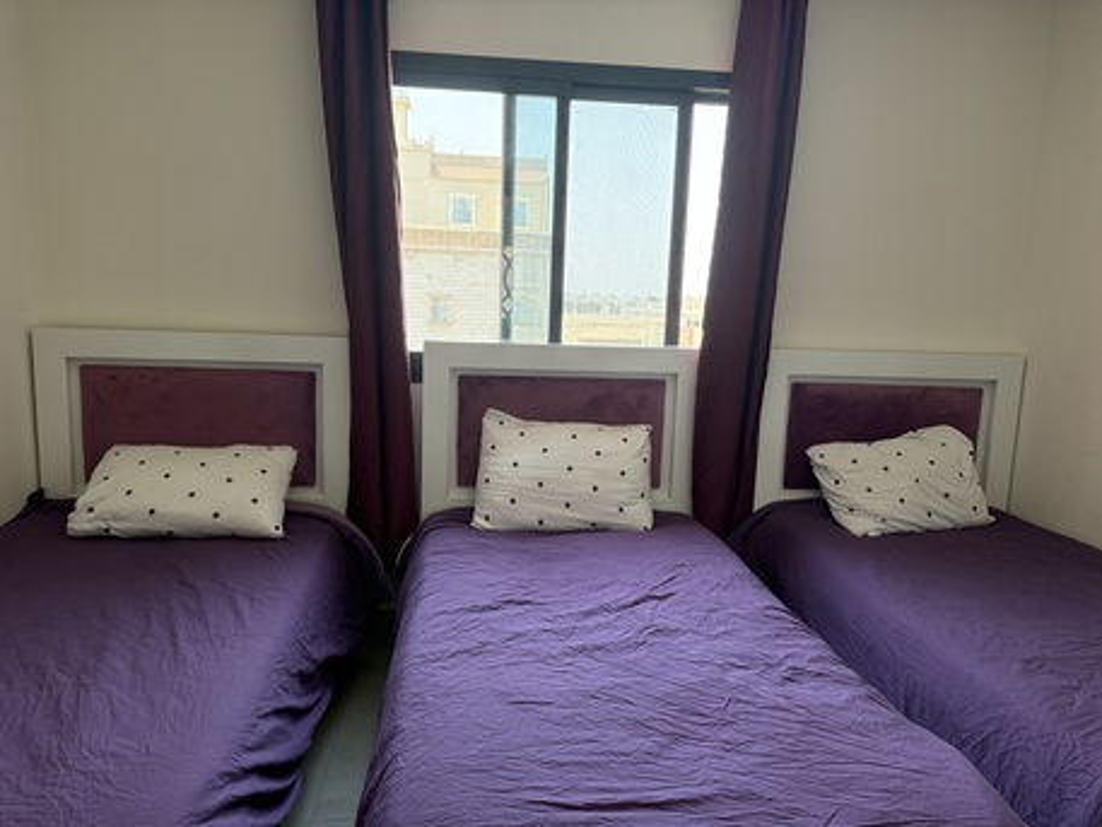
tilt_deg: -8.3
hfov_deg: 71.6
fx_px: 764
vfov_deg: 56.8
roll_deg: -1.9
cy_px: 414
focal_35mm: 24
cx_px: 551
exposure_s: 1/218
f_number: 1.78
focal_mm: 6.76
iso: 200
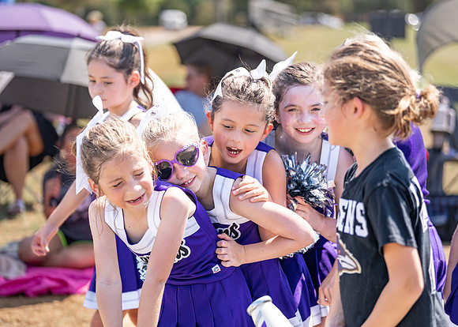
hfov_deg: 20.3
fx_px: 1281
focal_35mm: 98
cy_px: 161
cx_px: 233
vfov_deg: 14.5
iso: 160
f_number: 2.8
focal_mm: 91
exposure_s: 1/1600
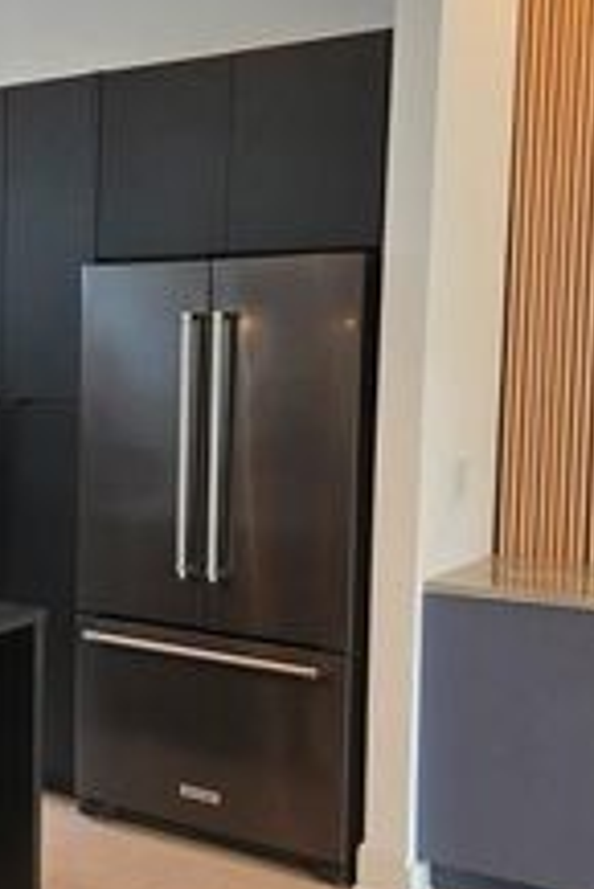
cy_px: 465
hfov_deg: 22.6
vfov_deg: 36.2
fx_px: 1359
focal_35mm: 55
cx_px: -123
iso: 125
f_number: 1.8
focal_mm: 5.4
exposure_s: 1/120
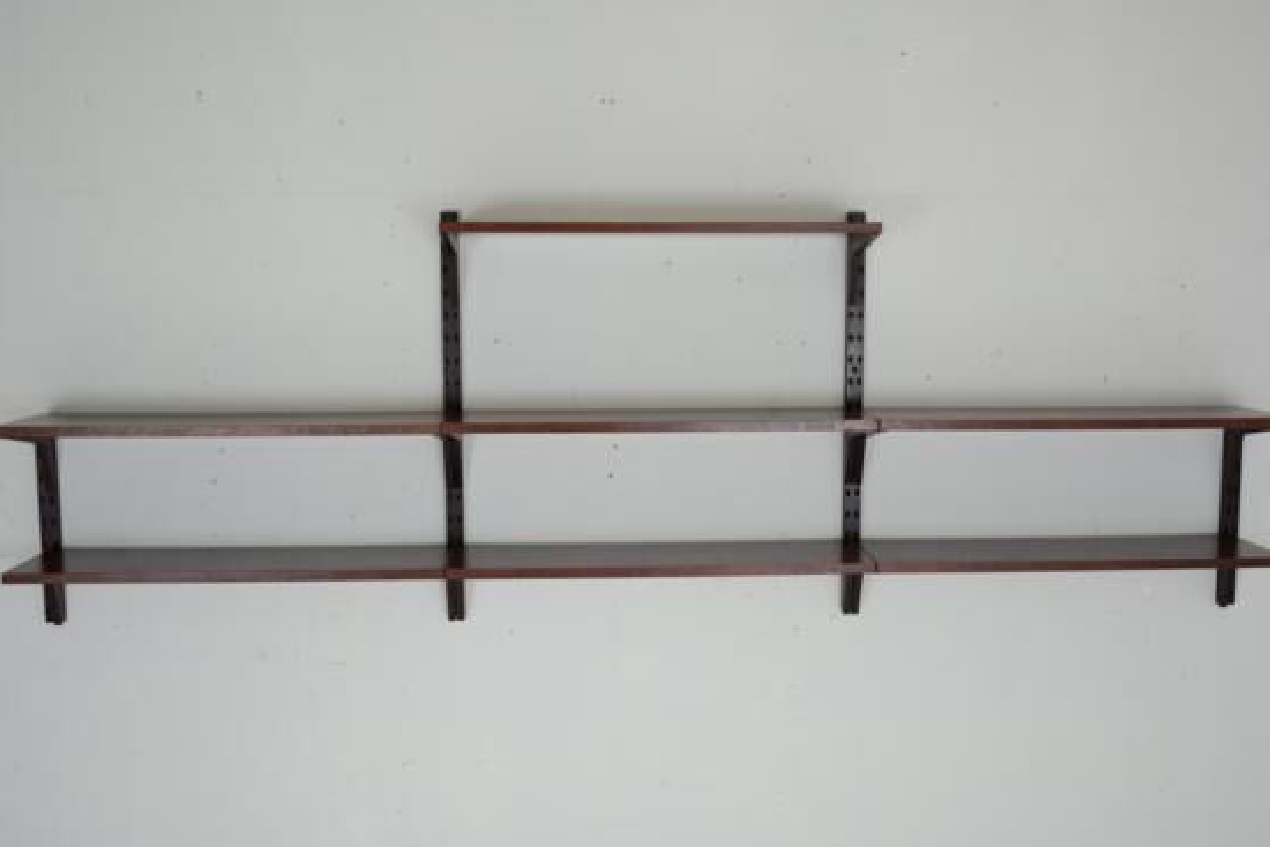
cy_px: 404
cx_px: 651
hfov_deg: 53.1
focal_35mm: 36
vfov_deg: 36.9
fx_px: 1270
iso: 100
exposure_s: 1/80
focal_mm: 22
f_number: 3.8
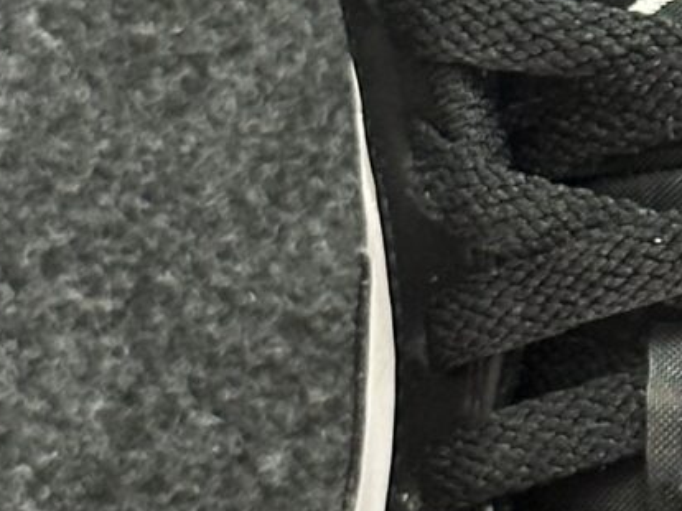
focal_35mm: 297
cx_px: 1267
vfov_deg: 5.0
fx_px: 5848
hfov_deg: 6.5
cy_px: 686
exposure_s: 1/25
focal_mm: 6.86
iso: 400
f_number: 1.78
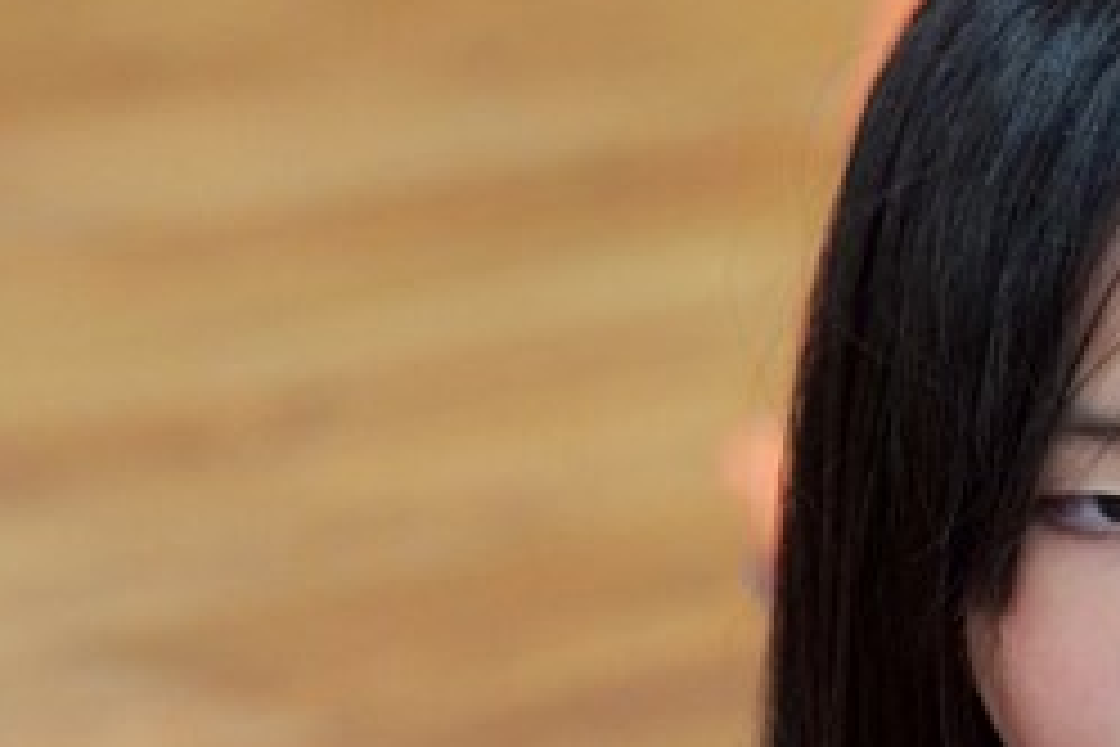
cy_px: 1246
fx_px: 14590
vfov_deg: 2.9
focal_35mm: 469
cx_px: 1322
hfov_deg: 4.4
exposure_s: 1/160
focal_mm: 130
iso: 2500
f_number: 4
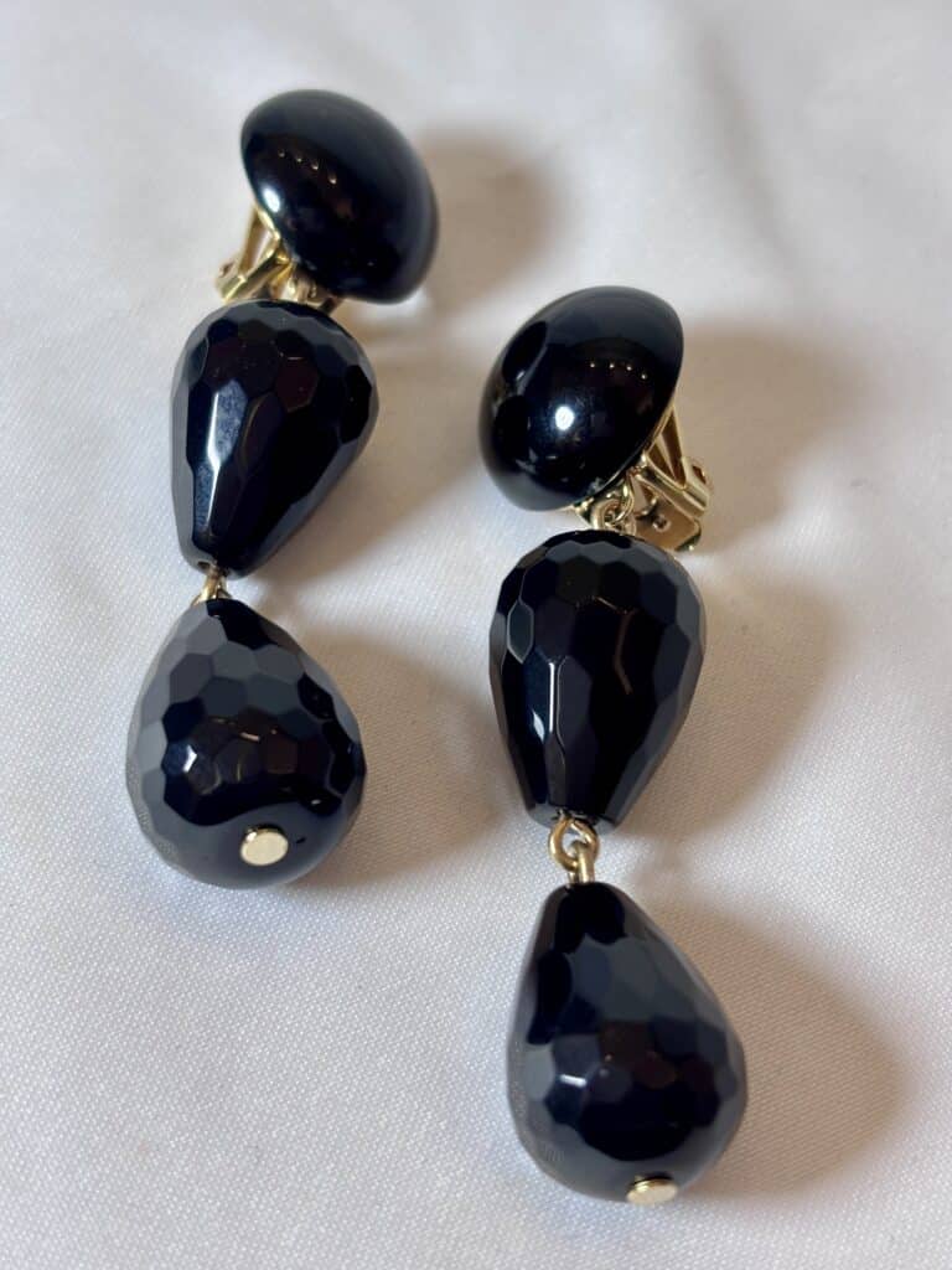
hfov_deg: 28.0
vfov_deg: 36.8
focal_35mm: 52
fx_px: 1907
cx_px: 476
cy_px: 635
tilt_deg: -59.7
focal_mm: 5.96
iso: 40
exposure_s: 1/100
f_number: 1.6
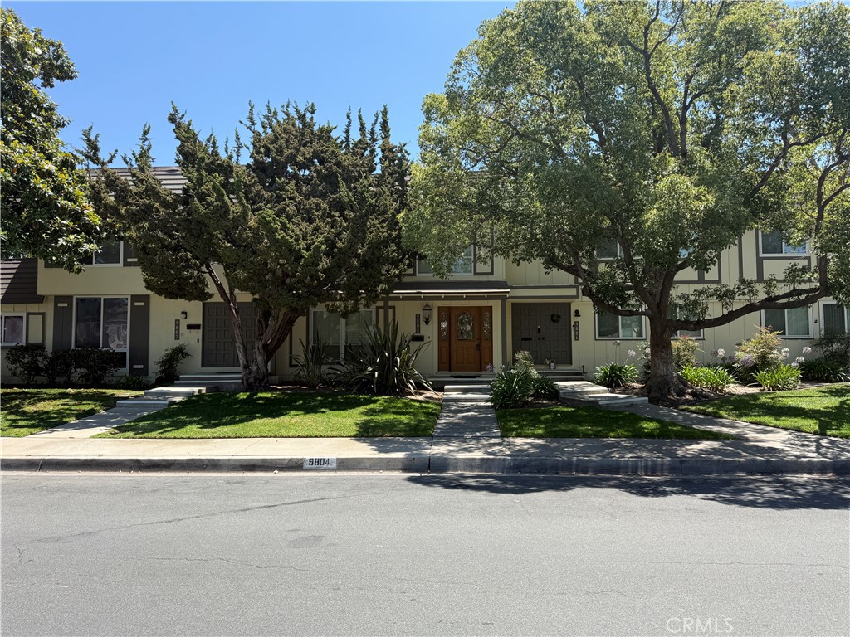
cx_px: 425
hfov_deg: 71.6
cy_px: 318
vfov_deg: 56.8
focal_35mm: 24
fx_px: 589
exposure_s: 1/2110
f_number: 1.78
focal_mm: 6.76
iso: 80
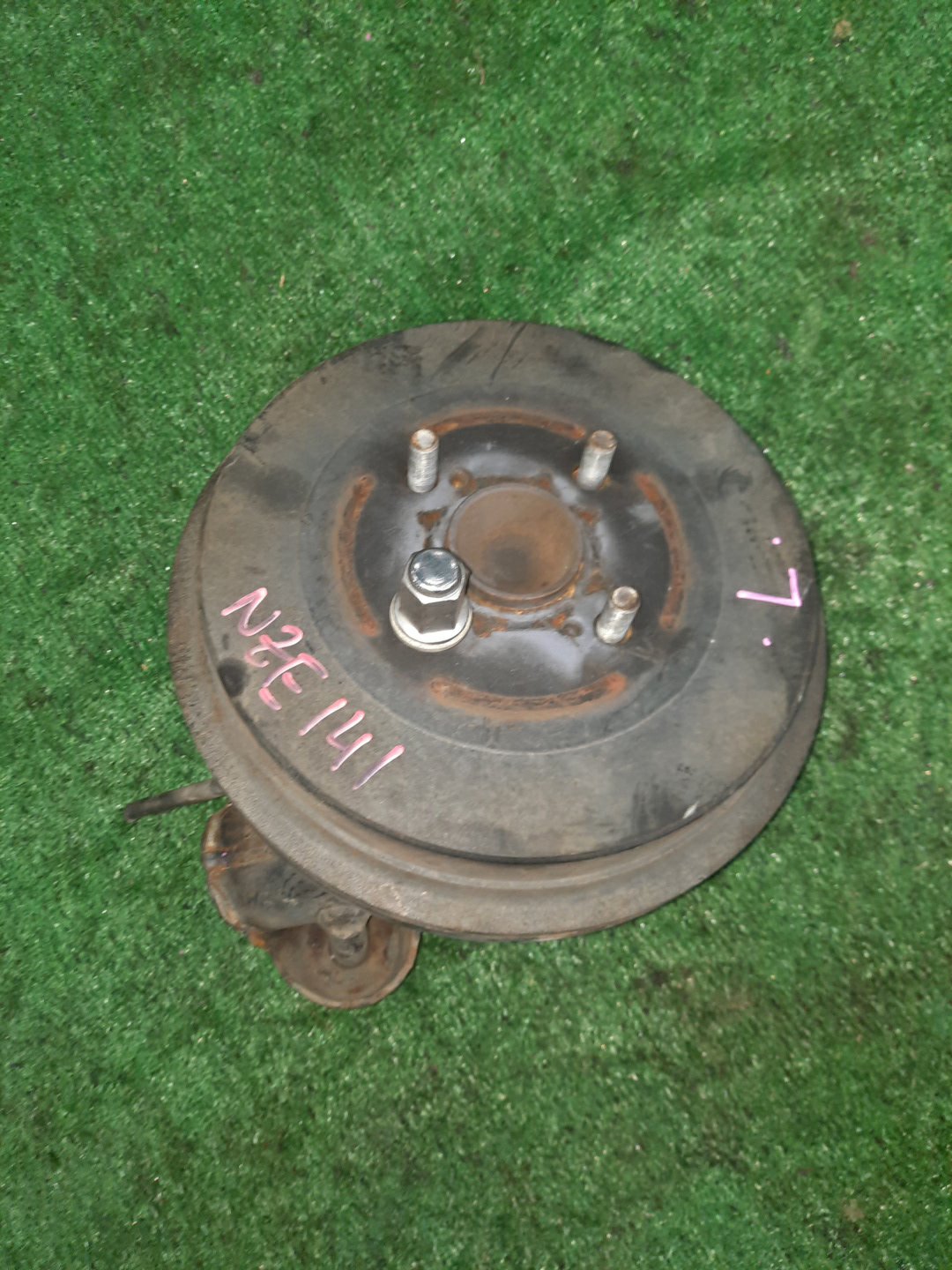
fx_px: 917
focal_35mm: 25
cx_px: 476
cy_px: 635
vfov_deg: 69.4
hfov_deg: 54.9
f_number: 2
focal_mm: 4.6
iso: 367
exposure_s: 1/33
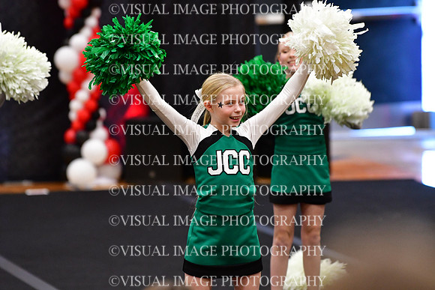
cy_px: 145
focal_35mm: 300
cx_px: 218
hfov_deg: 6.9
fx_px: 3626
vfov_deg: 4.6
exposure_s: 1/500
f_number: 3.5
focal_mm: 200
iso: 4000
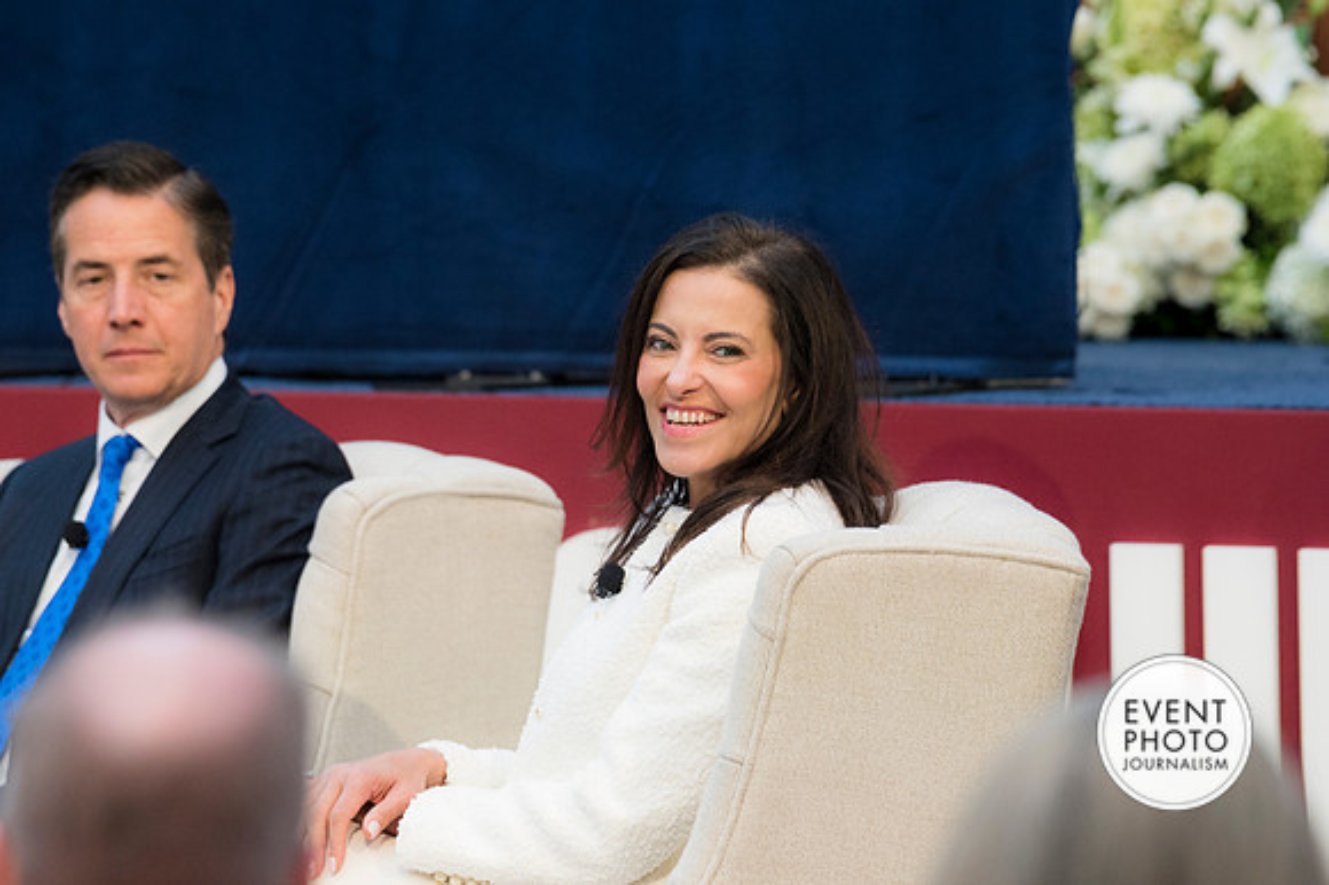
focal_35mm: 225
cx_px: 664
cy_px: 442
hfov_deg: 9.2
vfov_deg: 6.1
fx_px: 8301
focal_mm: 150
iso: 720
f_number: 4
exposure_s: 1/160
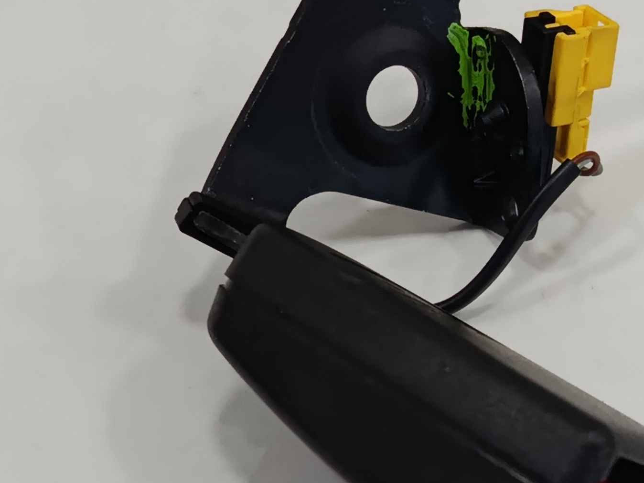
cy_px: 322
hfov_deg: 21.9
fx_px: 1656
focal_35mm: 89
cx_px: 413
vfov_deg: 16.6
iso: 733
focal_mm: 5.24
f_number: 1.7
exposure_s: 1/100
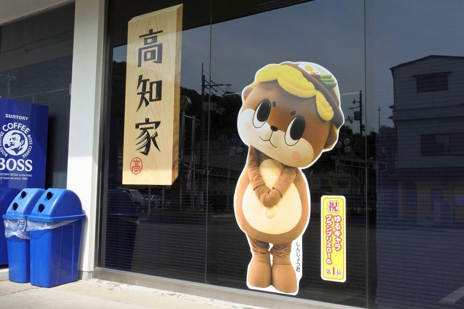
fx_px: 464
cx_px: 232
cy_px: 154
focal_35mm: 36
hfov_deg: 53.1
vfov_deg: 36.9
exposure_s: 1/400
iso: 160
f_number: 5
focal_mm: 13.7
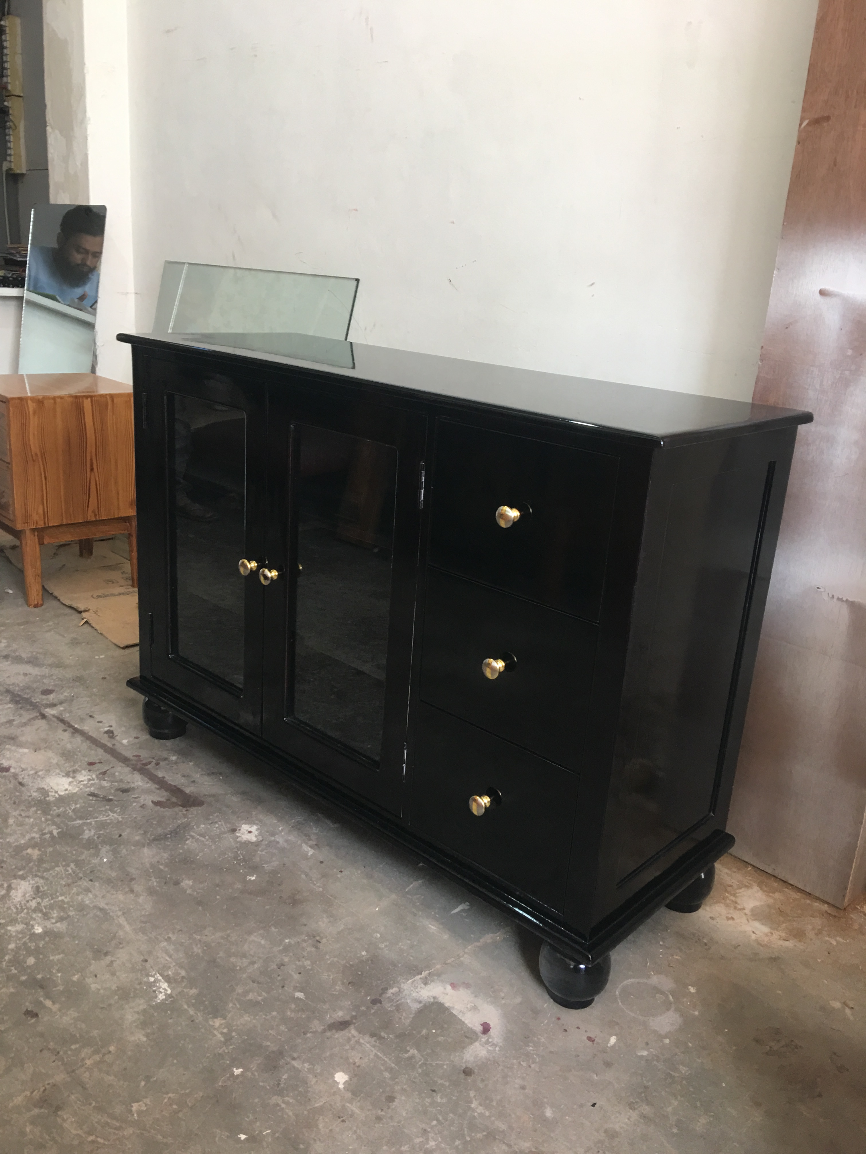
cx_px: 433
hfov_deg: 48.2
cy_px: 577
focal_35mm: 29
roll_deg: -3.4
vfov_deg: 61.7
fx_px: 967
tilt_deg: -15.8
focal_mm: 4.15
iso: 40
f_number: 2.2
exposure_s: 1/17
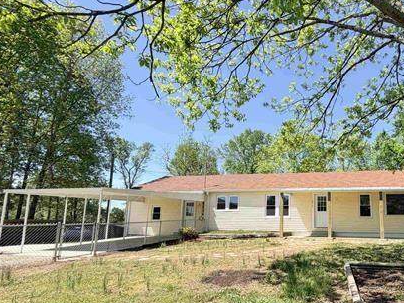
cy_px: 181
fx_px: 257
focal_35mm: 22
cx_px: 305
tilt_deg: +7.1
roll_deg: -0.5
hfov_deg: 71.0
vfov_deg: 60.6
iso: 32
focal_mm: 2.22
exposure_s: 1/770
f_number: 2.2
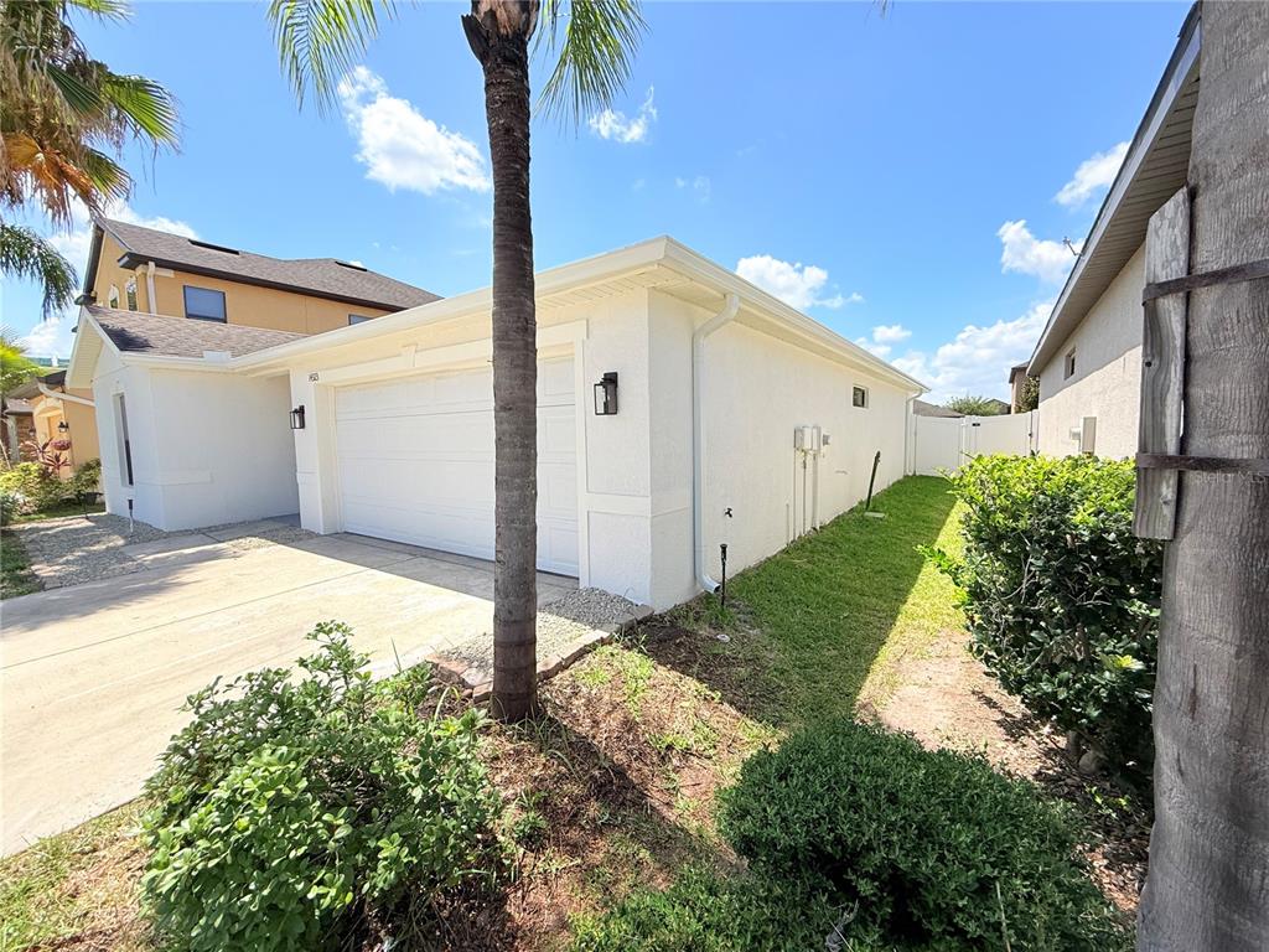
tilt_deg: -4.5
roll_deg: +1.3
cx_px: 634
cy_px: 476
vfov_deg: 85.7
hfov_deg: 102.1
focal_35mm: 14
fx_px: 513
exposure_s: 1/1901
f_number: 2.2
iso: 50
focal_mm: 2.22
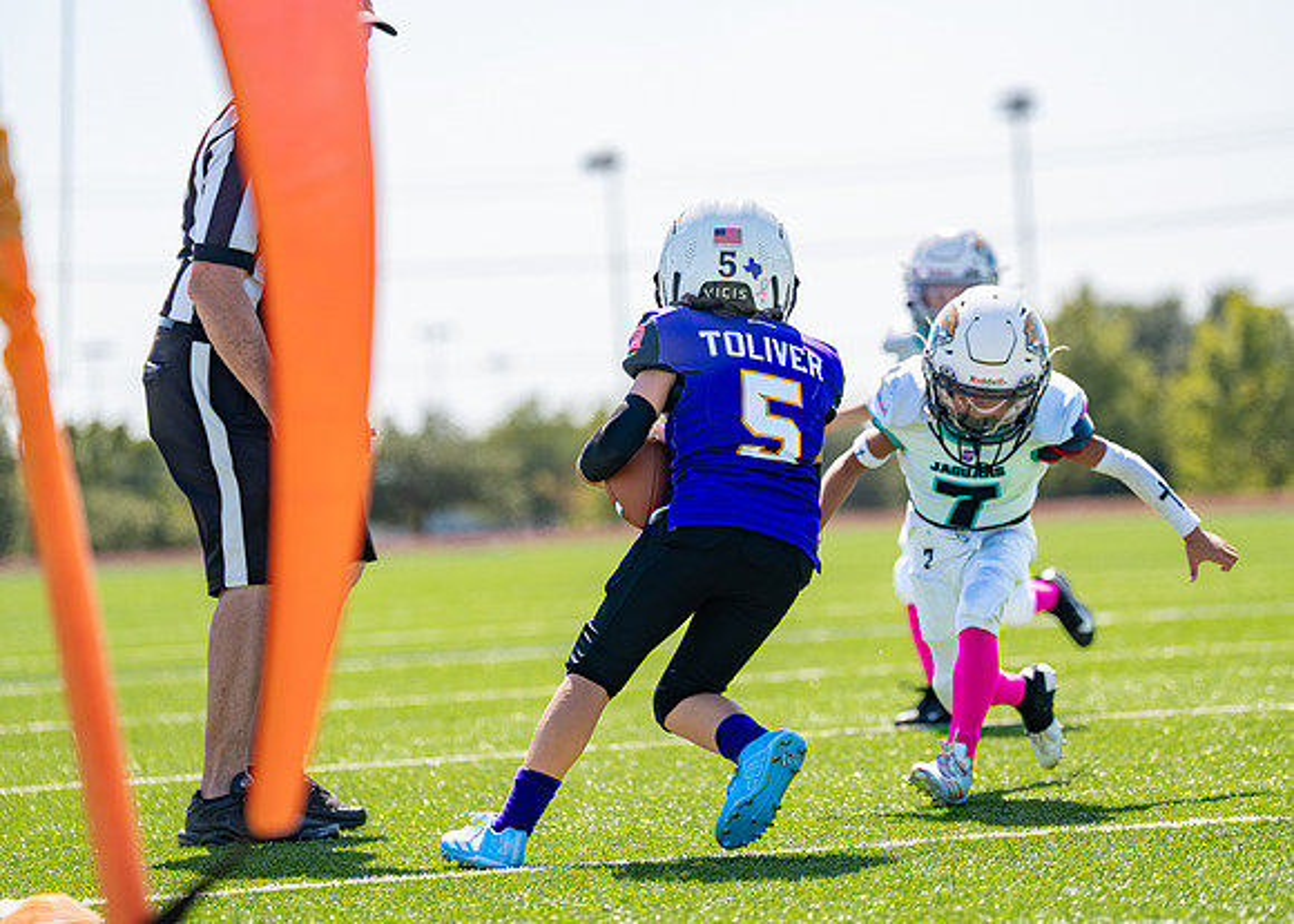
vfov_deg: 8.9
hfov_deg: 12.4
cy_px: 422
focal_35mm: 162
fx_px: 5953
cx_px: 695
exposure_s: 1/1600
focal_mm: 135
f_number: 2.8
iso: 100
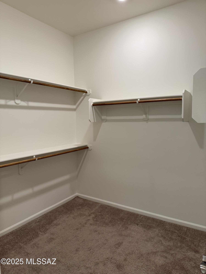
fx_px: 190
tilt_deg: -4.5
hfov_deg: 56.8
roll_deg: +1.1
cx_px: 103
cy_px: 137
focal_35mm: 24
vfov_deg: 71.6
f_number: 1.78
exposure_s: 1/120
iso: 160
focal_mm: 6.76
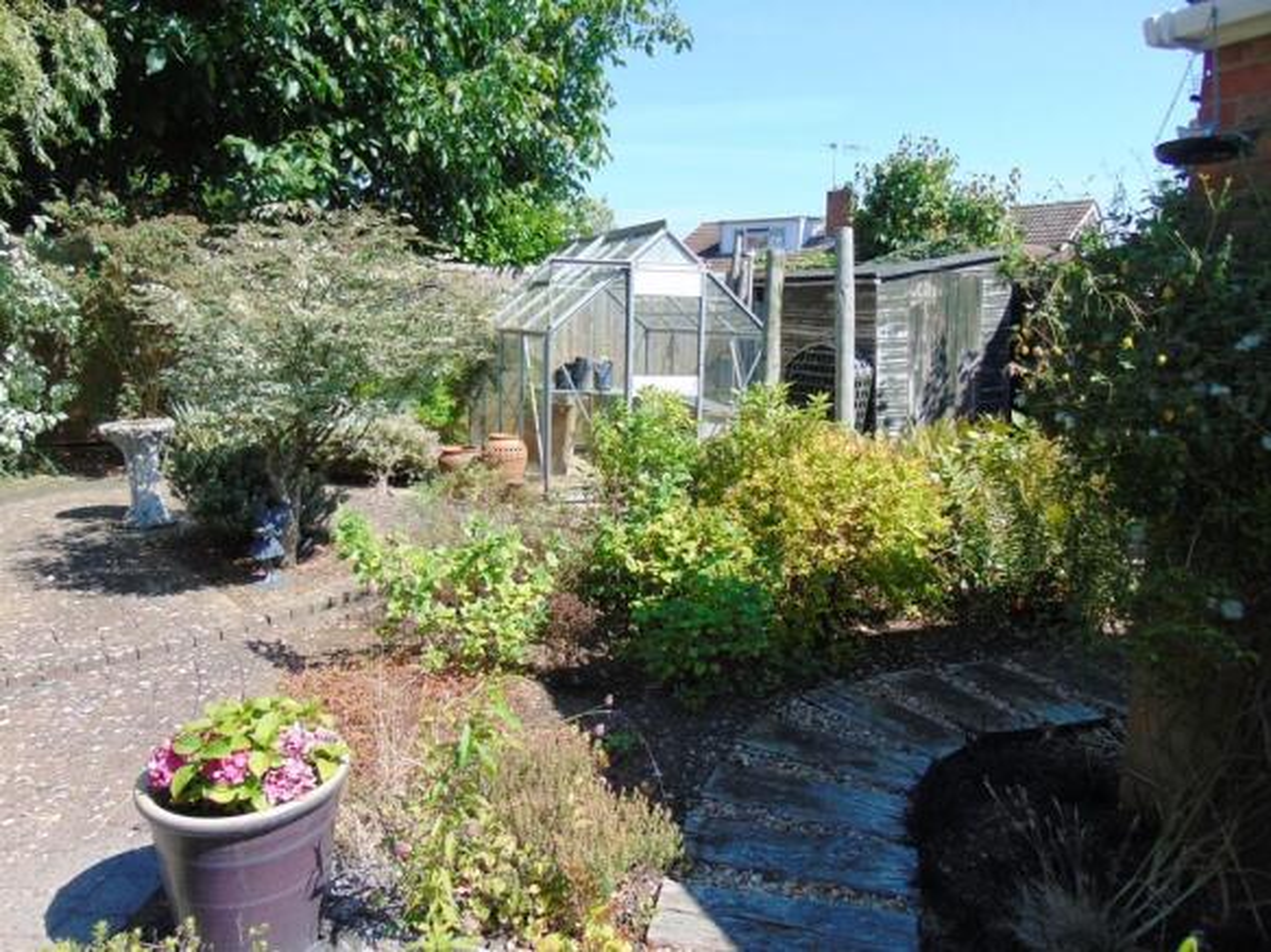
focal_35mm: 25
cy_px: 476
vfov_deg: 54.9
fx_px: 918
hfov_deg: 69.4
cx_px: 636
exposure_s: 1/800
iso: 80
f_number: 3
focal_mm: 4.5
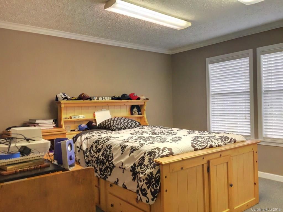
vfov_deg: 48.2
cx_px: 142
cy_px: 106
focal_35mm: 29
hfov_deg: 61.7
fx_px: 237
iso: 50
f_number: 2.2
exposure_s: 1/30
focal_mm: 4.15
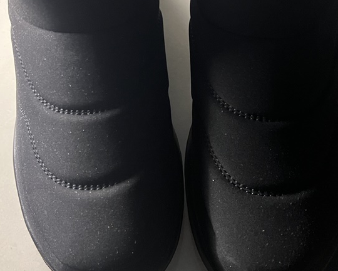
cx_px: 193
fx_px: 470
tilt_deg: -60.3
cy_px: 61
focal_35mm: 47
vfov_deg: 31.4
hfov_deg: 39.5
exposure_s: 1/40
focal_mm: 5.7
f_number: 1.5
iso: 640
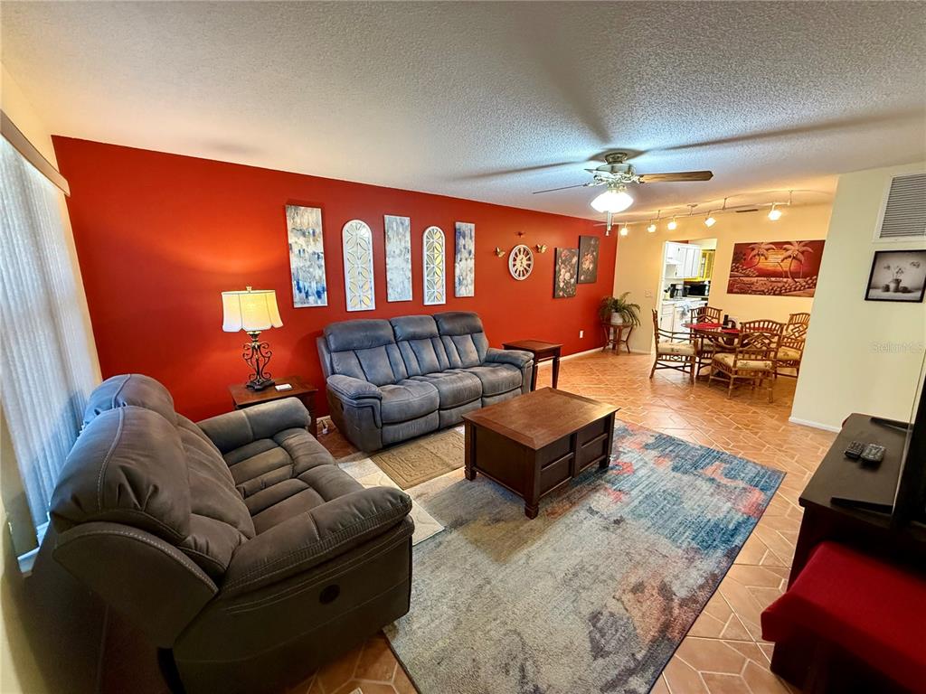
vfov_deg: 85.7
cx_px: 463
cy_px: 347
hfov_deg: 102.1
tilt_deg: -10.9
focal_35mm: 14
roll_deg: +0.2
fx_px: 375
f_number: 2.2
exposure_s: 1/60
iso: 640
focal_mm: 2.22
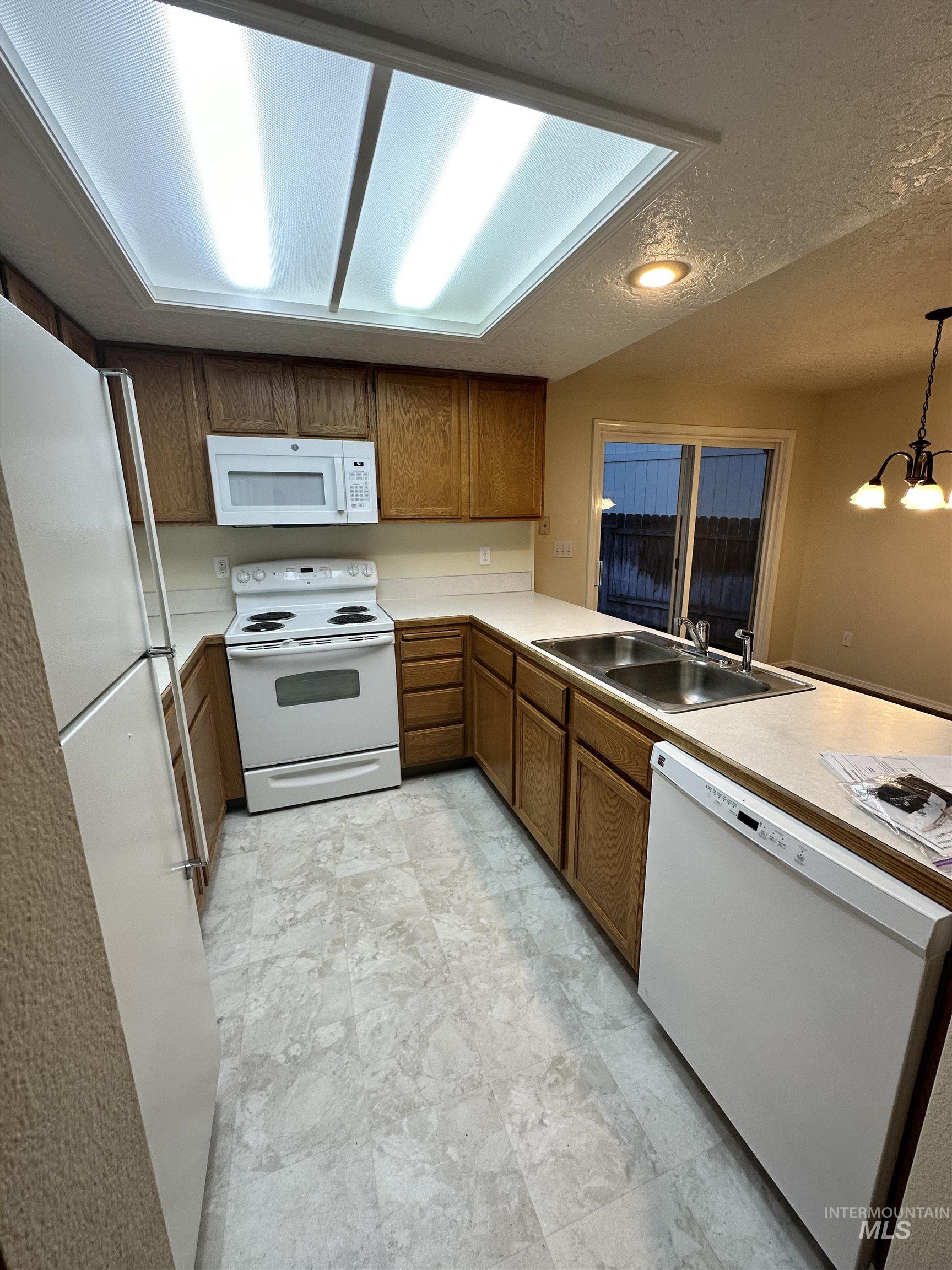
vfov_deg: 102.1
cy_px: 635
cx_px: 476
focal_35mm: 14
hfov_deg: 85.7
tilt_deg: -13.1
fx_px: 513
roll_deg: +1.4
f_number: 2.2
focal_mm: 2.22
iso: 125
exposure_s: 1/120
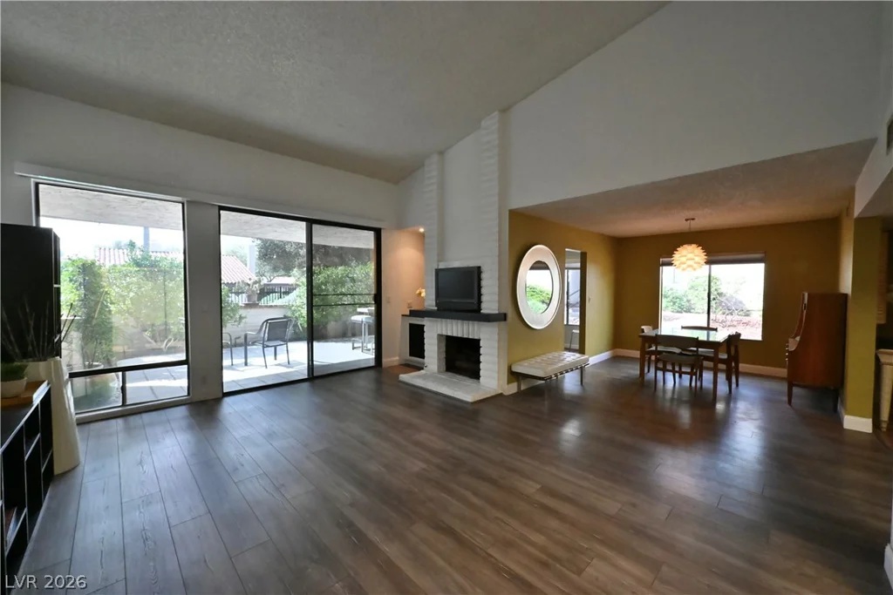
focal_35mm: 14
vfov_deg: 81.2
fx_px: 347
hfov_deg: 104.2
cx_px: 446
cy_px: 298
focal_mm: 14
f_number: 22
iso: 10000
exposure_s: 1/60
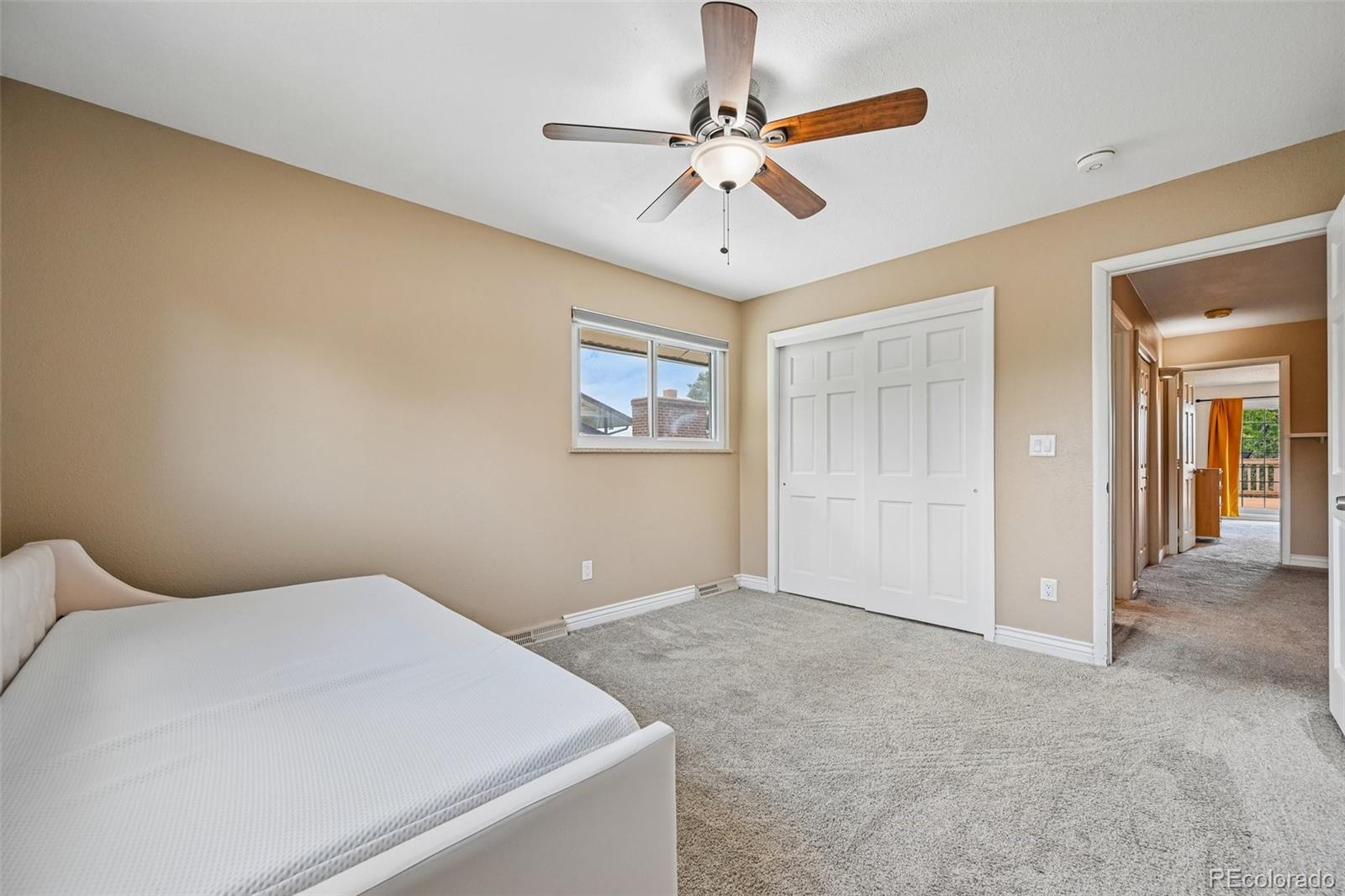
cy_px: 448
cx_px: 672
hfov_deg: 104.3
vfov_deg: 81.2
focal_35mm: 14
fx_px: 523
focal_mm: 14
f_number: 8
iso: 200
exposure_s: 1/15
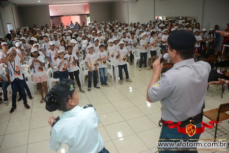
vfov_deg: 43.6
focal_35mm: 30
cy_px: 76
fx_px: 191
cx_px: 114
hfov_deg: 61.9
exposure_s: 1/125
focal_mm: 20
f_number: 3.5
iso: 1600
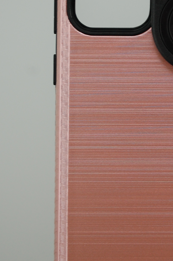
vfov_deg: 17.0
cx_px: 163
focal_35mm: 120
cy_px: 62
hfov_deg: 11.3
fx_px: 867
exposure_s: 1/40
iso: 400
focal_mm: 38
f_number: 5.3
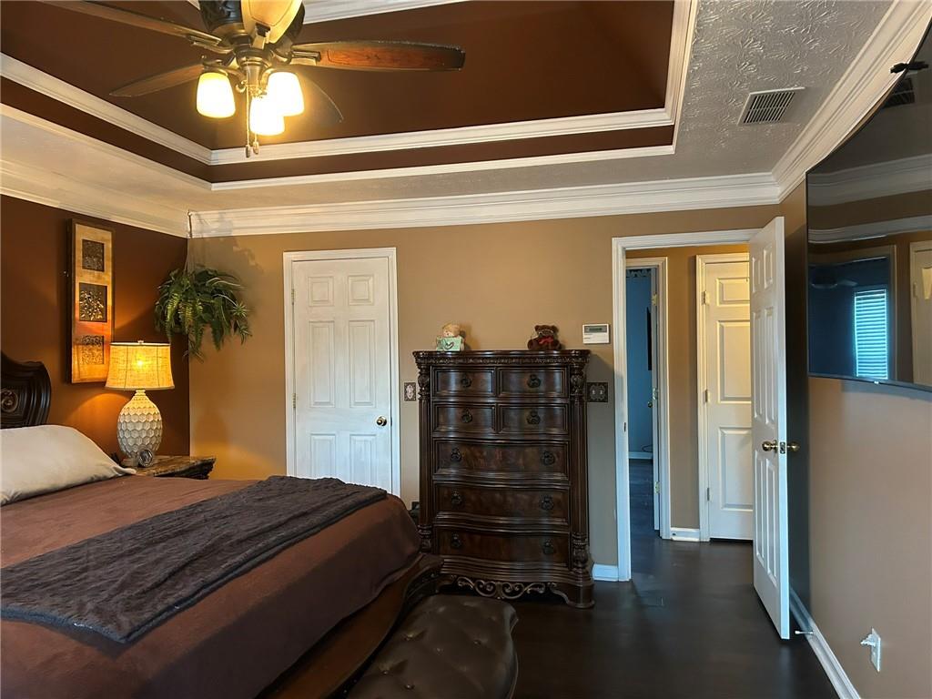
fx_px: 700
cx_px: 466
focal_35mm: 26
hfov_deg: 67.3
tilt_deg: +0.4
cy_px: 350
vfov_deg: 53.1
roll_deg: +1.4
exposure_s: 1/40
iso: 400
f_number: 1.5
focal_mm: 5.7
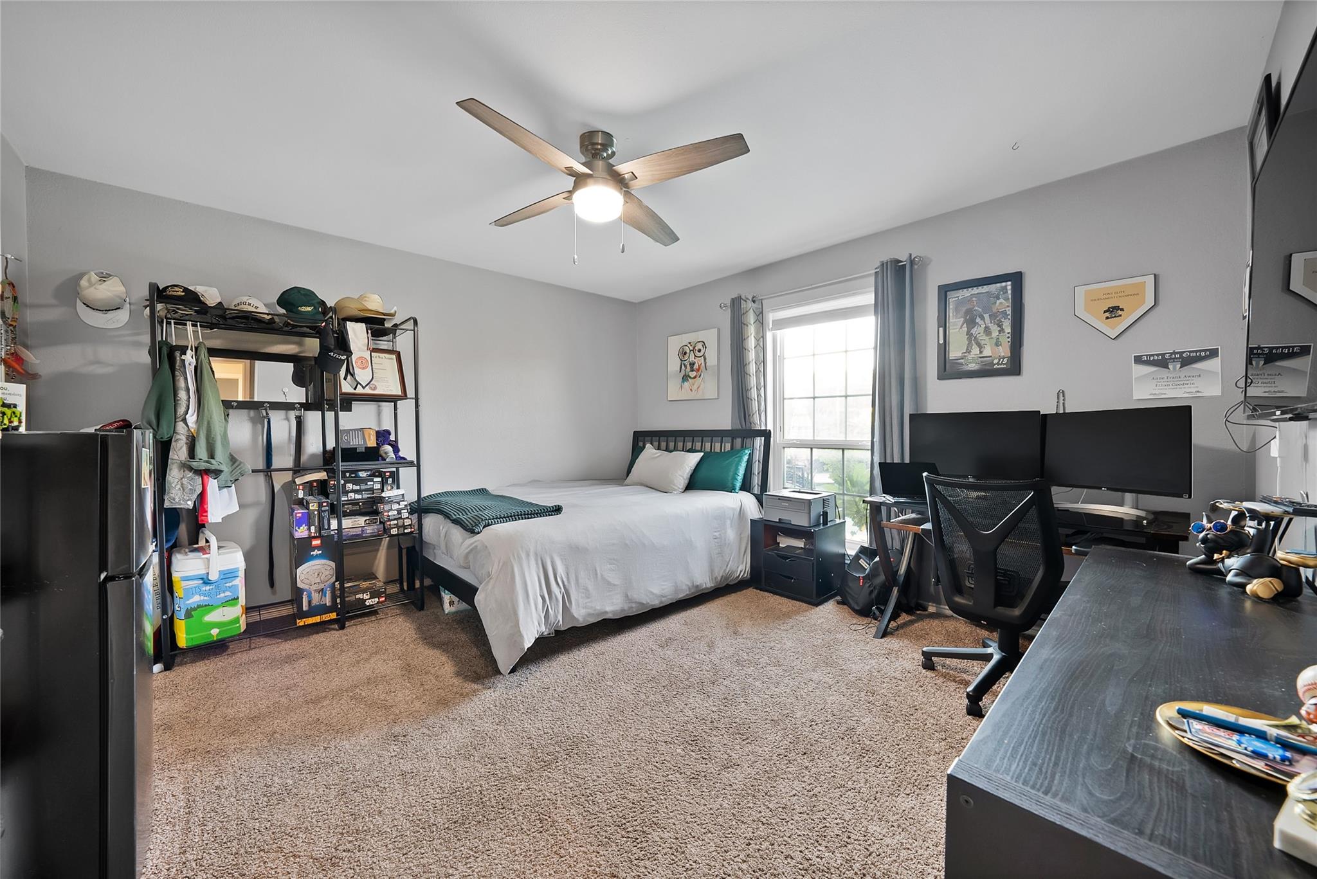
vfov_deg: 90.1
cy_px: 440
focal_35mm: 12
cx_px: 658
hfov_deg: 112.6
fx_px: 439
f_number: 9
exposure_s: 2
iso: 640
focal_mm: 12
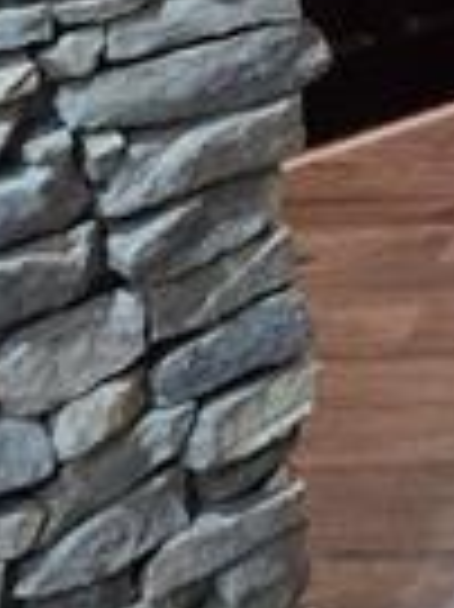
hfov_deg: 13.8
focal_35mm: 74
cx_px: 1101
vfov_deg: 21.8
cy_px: -315
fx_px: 1296
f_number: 2.2
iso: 500
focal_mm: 2.2
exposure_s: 1/60
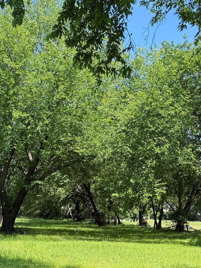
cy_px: 247
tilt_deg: -4.3
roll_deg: -2.2
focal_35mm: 57
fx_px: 441
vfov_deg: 32.0
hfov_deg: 25.7
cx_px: 89
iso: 80
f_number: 1.78
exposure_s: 1/1230
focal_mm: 6.76
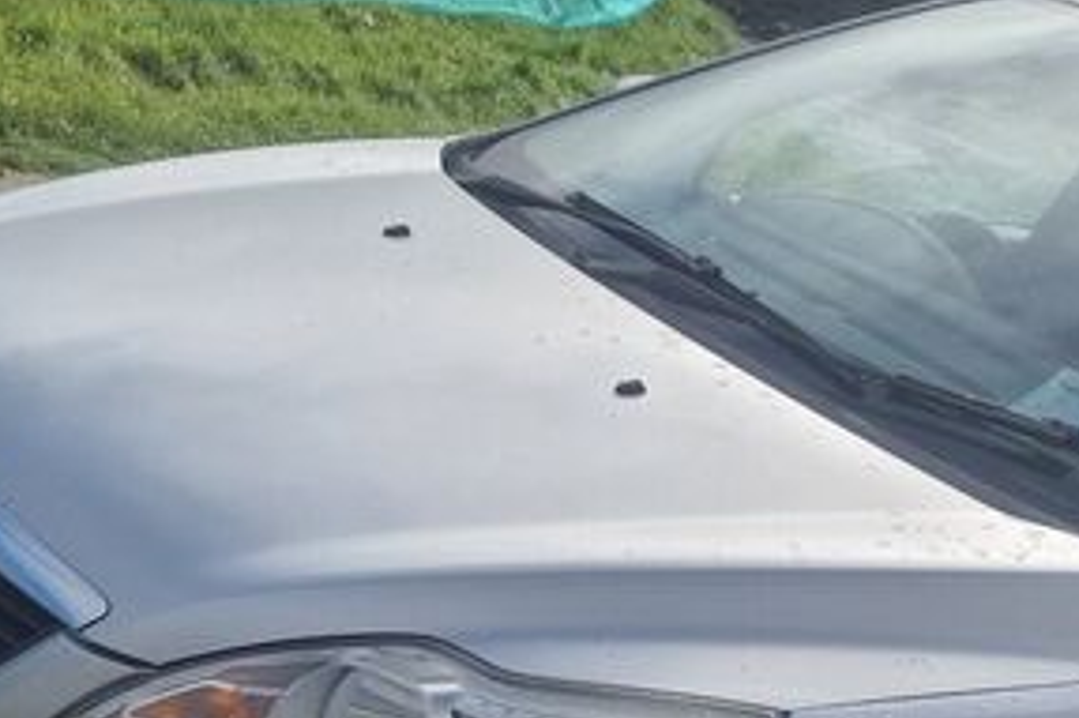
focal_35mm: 50
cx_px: 665
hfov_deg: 39.4
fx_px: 1498
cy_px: 752
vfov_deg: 25.4
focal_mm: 6.4
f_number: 1.8
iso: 50
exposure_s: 1/1104
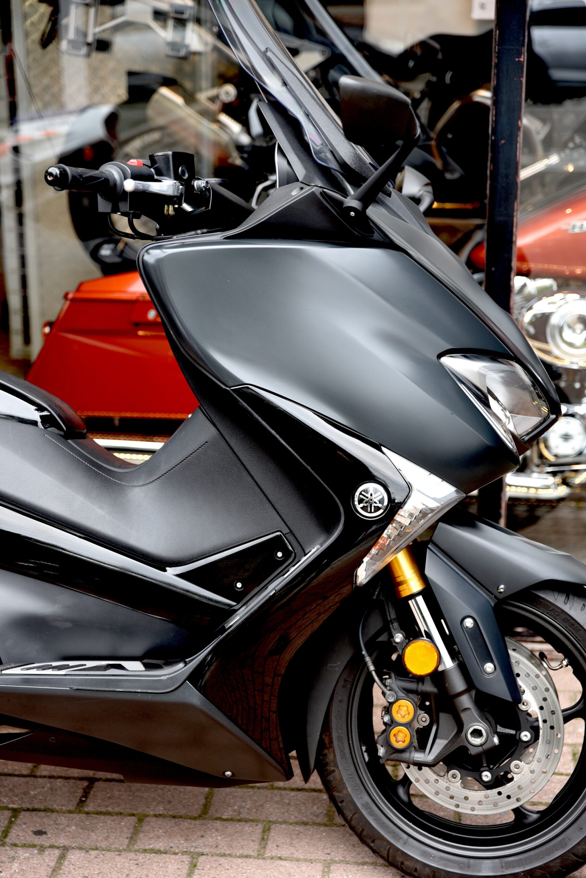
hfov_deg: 20.6
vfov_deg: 30.5
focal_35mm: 66
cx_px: 293
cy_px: 439
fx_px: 1610
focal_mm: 66
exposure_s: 1/60
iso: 200
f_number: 2.8
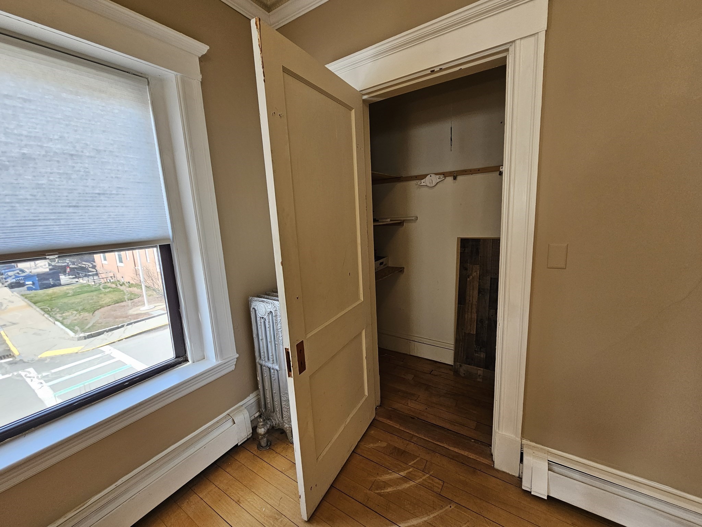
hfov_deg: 106.2
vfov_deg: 89.9
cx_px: 351
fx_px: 264
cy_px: 264
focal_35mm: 13
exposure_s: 1/120
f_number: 2.2
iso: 100
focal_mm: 2.2
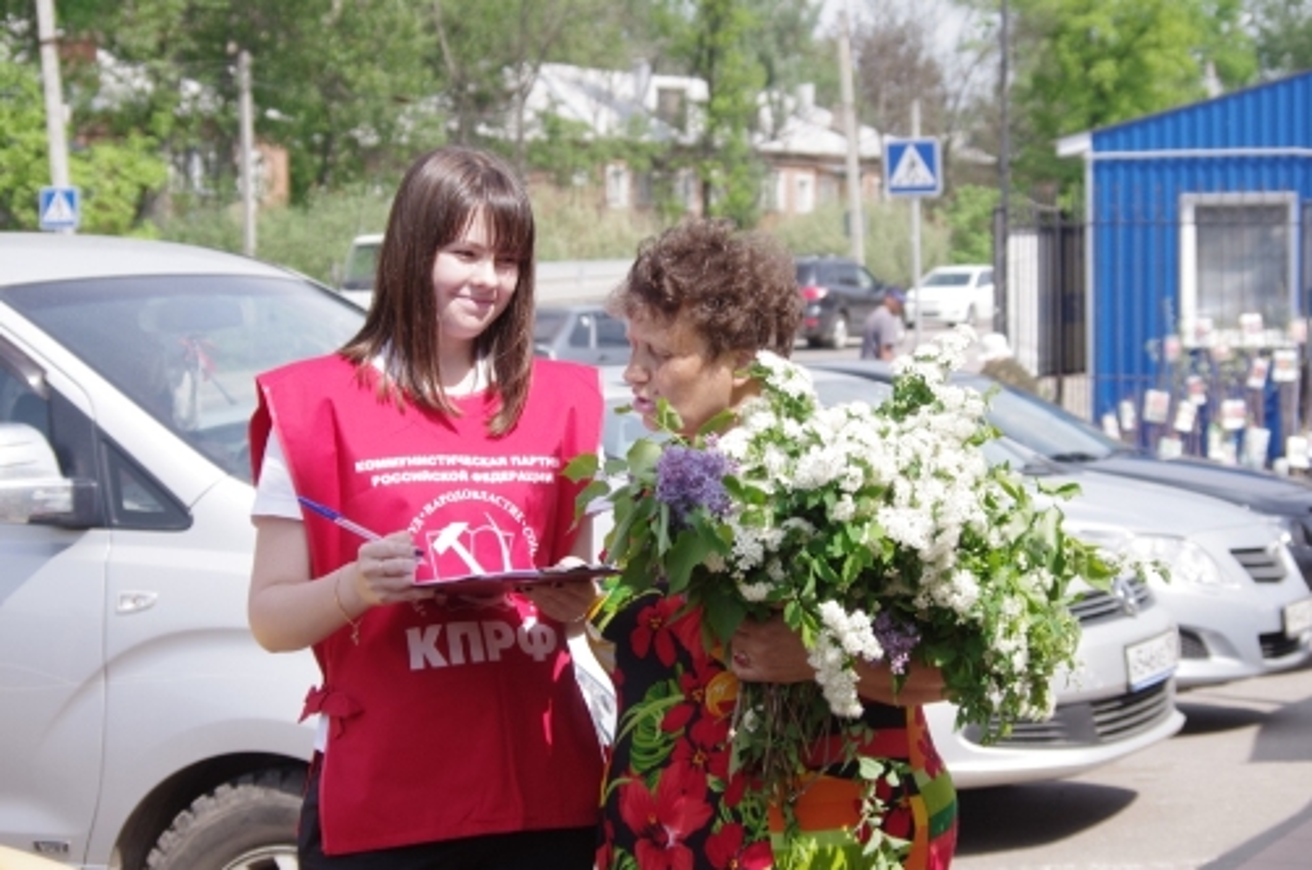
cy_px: 435
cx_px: 656
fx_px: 2729
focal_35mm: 75
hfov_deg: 27.0
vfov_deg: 18.1
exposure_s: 1/320
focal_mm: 50
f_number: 6.3
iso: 200
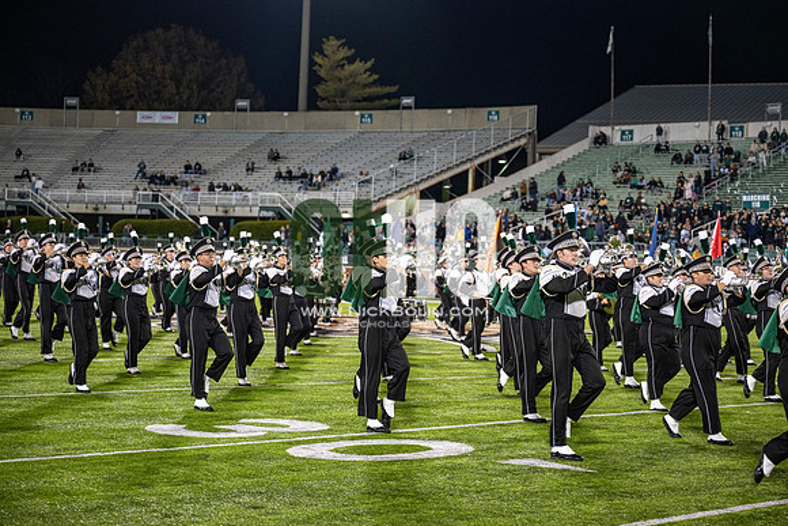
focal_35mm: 70
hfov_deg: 28.8
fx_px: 1533
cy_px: 263
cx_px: 394
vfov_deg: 19.5
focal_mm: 70
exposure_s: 1/500
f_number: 3.2
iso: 1250
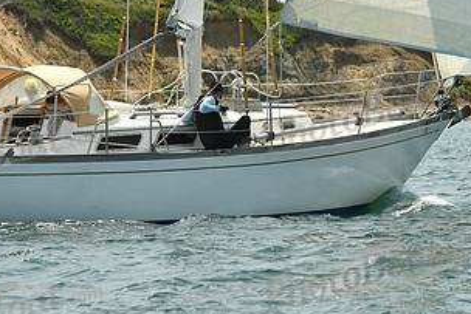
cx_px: 184
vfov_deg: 4.6
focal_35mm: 296
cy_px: 55
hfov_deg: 7.0
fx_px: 3874
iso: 320
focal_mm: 155
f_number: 10
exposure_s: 1/1000
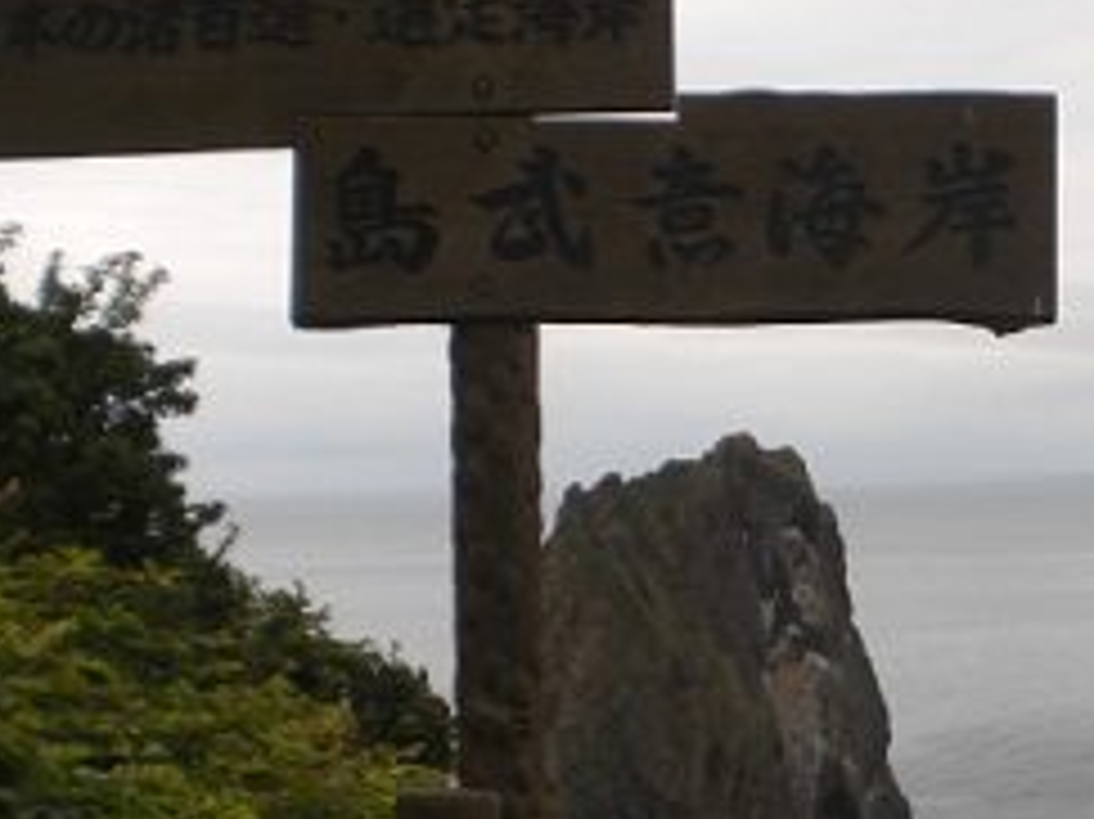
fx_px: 2211
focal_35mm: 70
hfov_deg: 27.2
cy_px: 513
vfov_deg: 21.0
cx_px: 900
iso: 50
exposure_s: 1/50
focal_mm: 6.3
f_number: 3.1
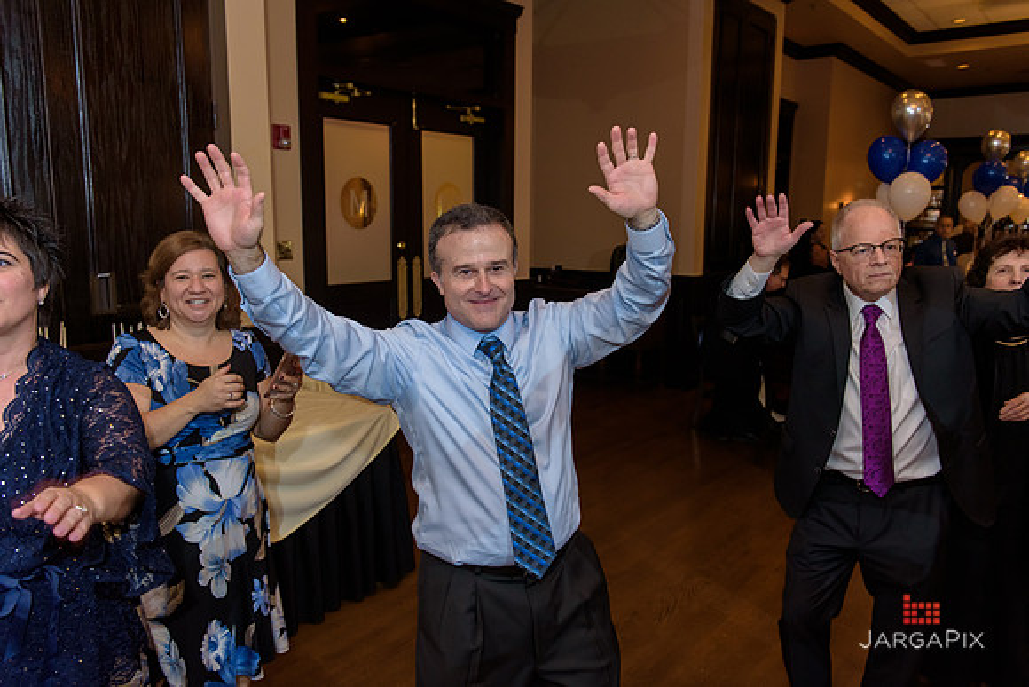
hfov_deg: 65.5
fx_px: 800
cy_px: 344
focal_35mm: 28
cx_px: 514
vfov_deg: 46.4
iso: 1600
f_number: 3.2
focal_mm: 28
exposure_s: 1/125
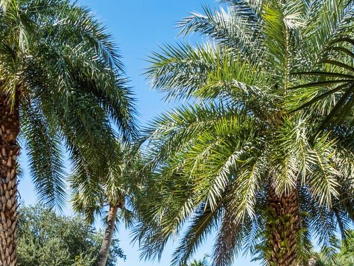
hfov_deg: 48.9
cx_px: 191
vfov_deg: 30.4
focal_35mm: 38
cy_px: 340
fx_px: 389
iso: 400
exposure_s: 1/640
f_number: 7.1
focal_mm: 7
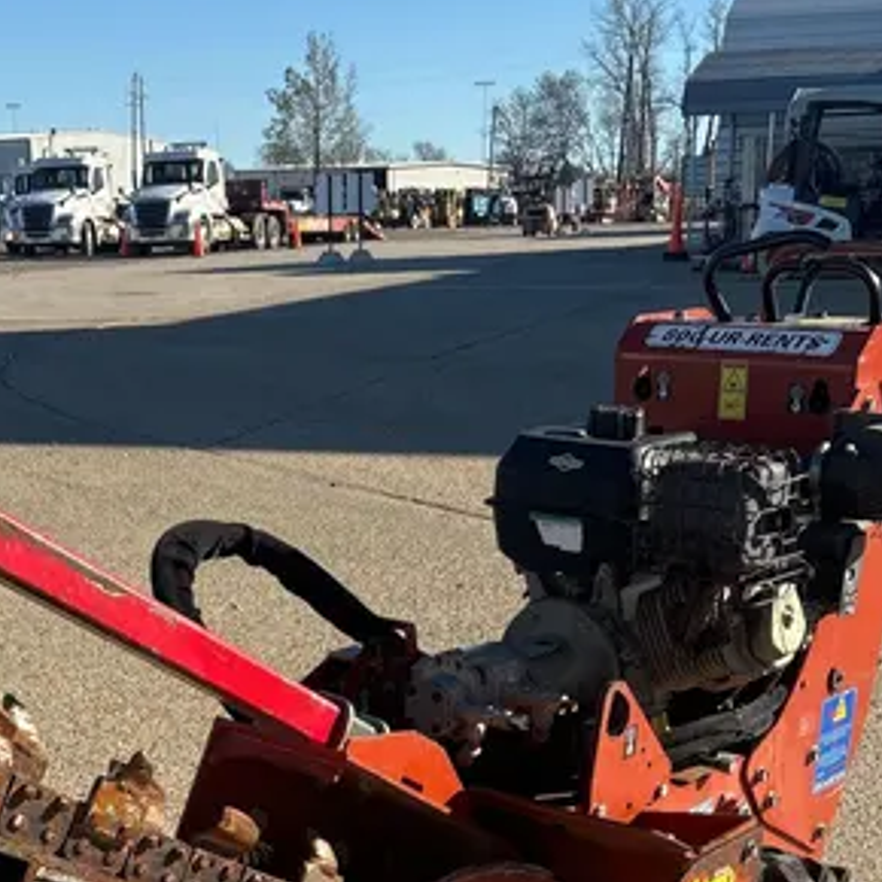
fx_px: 1672
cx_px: 344
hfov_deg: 29.5
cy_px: 957
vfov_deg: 27.2
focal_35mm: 58
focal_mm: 5.96
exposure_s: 1/2062
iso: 50
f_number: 1.6
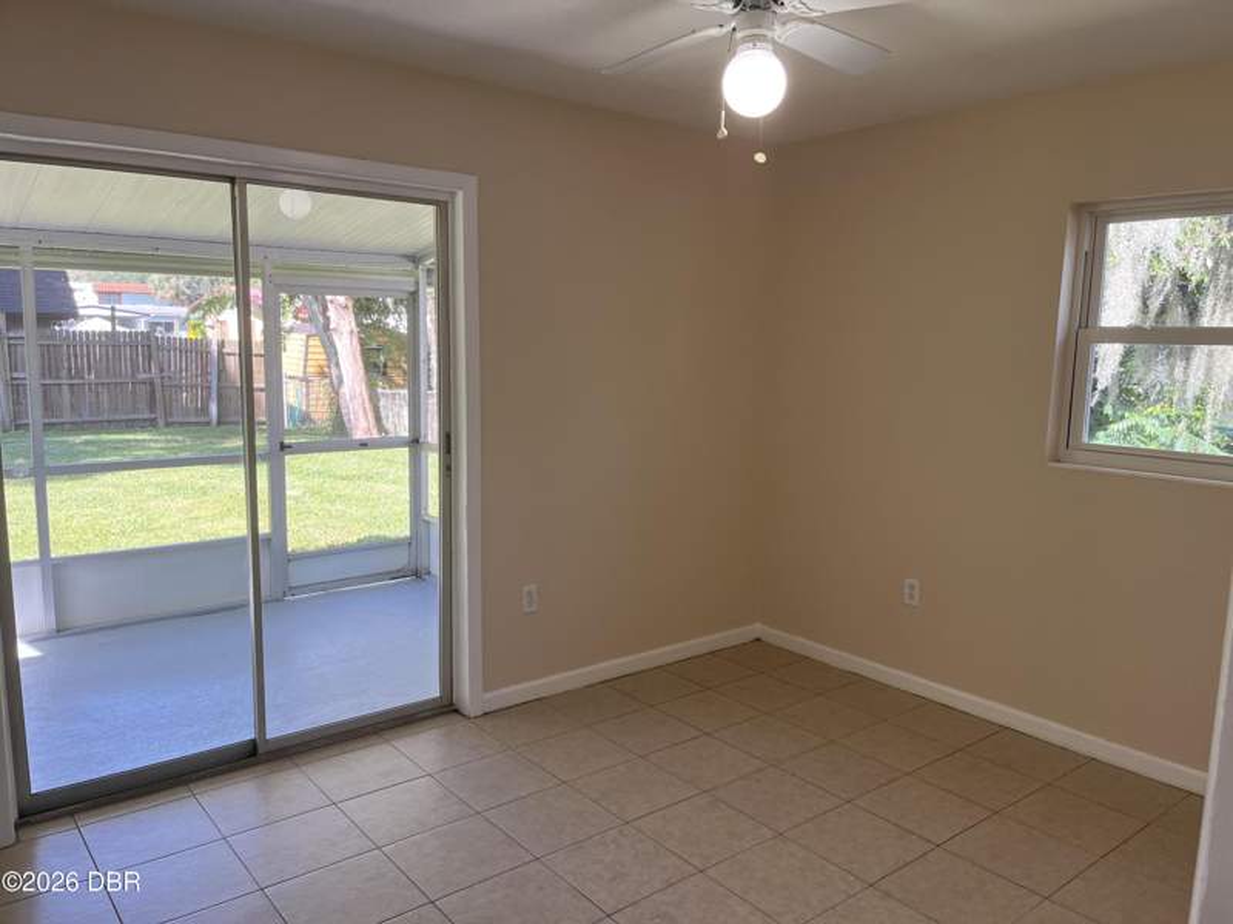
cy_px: 462
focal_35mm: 26
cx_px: 616
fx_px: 926
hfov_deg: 67.3
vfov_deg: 53.1
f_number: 1.6
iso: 64
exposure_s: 1/139
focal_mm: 5.1
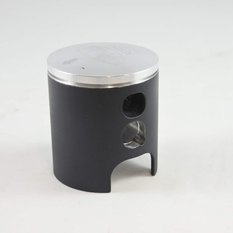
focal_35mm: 67
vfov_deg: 25.7
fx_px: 510
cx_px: 105
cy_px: 116
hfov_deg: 25.7
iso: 640
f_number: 4.5
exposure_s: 1/125
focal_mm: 19.3
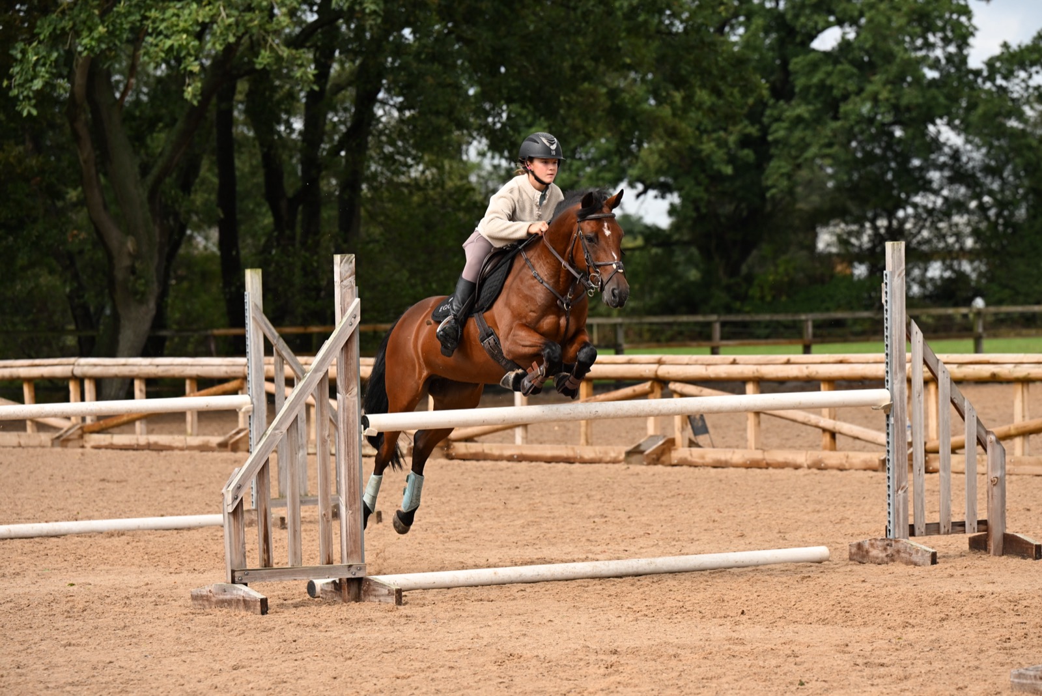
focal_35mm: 155
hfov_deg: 13.2
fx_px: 4488
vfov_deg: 8.9
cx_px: 521
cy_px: 348
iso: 400
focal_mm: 155
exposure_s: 1/1250
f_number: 5.6
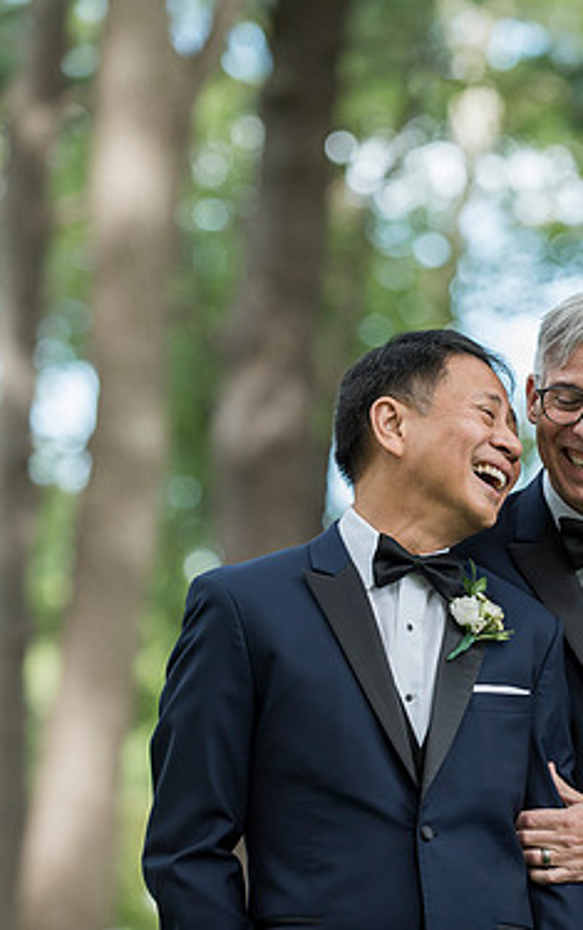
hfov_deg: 6.9
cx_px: 489
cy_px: 453
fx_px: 4796
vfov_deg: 11.1
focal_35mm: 189
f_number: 2.8
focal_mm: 120
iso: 400
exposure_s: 1/500
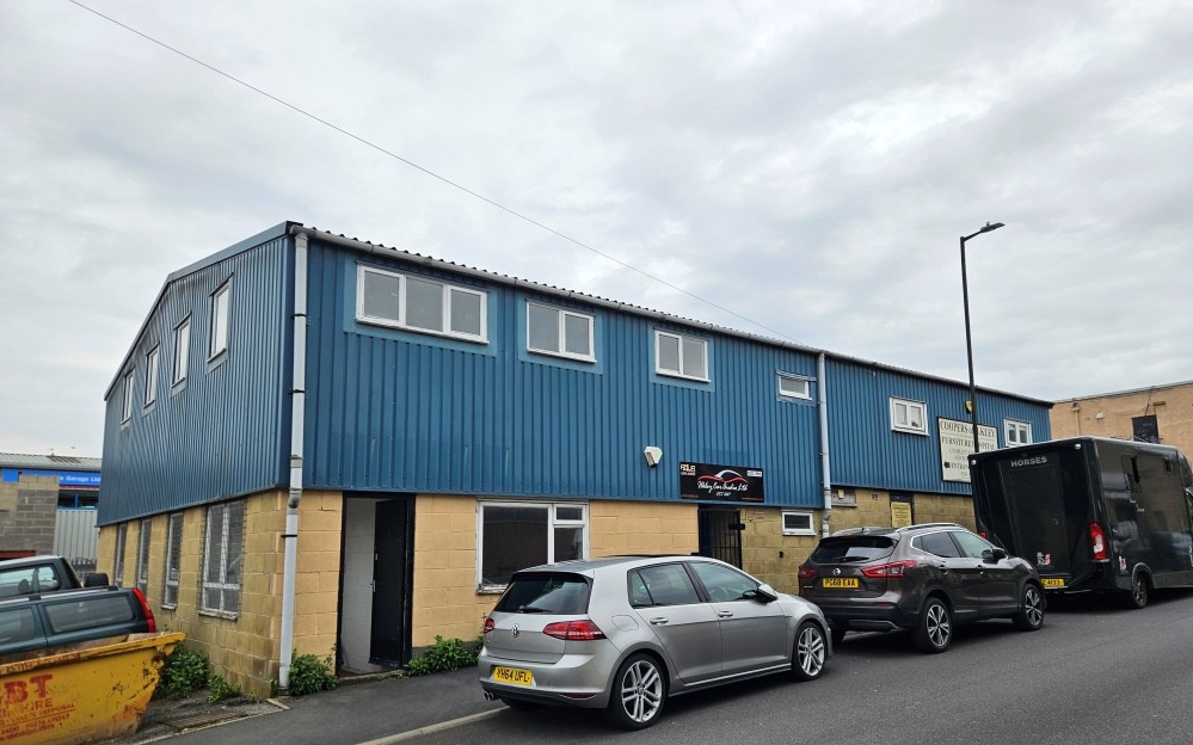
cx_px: 607
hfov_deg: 72.6
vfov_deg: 49.0
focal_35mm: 25
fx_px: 813
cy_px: 441
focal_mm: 5.4
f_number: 1.8
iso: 25
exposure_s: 1/769
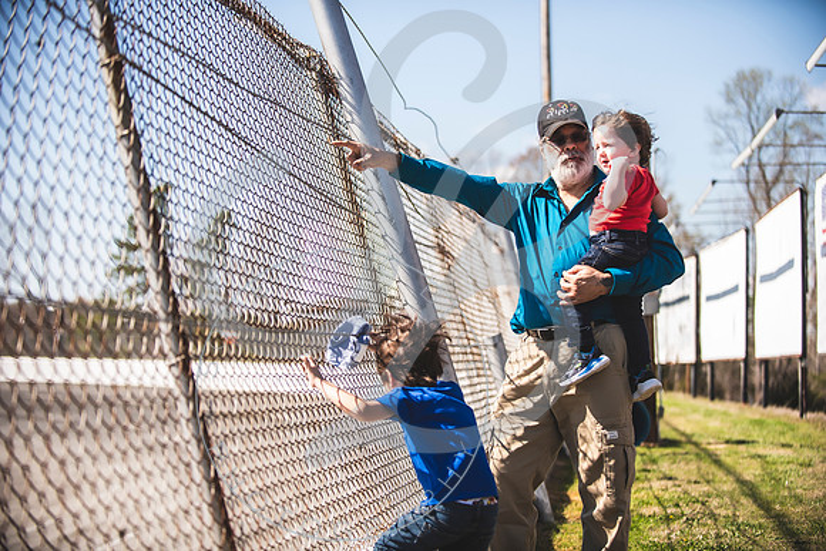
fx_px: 1606
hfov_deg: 28.8
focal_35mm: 70
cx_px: 413
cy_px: 276
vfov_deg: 19.5
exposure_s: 1/1000
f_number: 2.8
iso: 100
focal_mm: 70
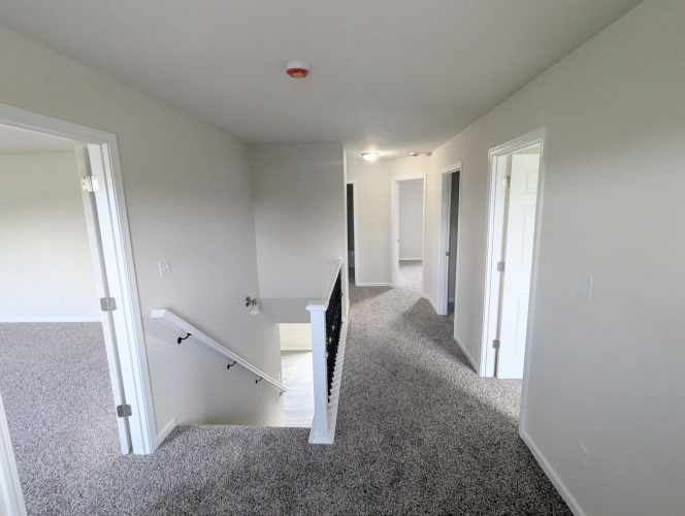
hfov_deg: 94.4
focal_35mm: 16
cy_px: 258
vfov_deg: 78.2
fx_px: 317
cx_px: 342
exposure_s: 1/38.6
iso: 103
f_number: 2.2
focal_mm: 2.35
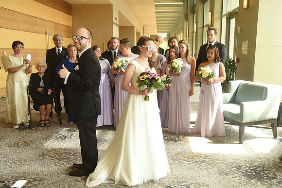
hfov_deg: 55.8
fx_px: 266
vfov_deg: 38.9
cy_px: 94
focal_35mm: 34
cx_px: 141
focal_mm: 34
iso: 1250
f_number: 5.6
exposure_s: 1/250
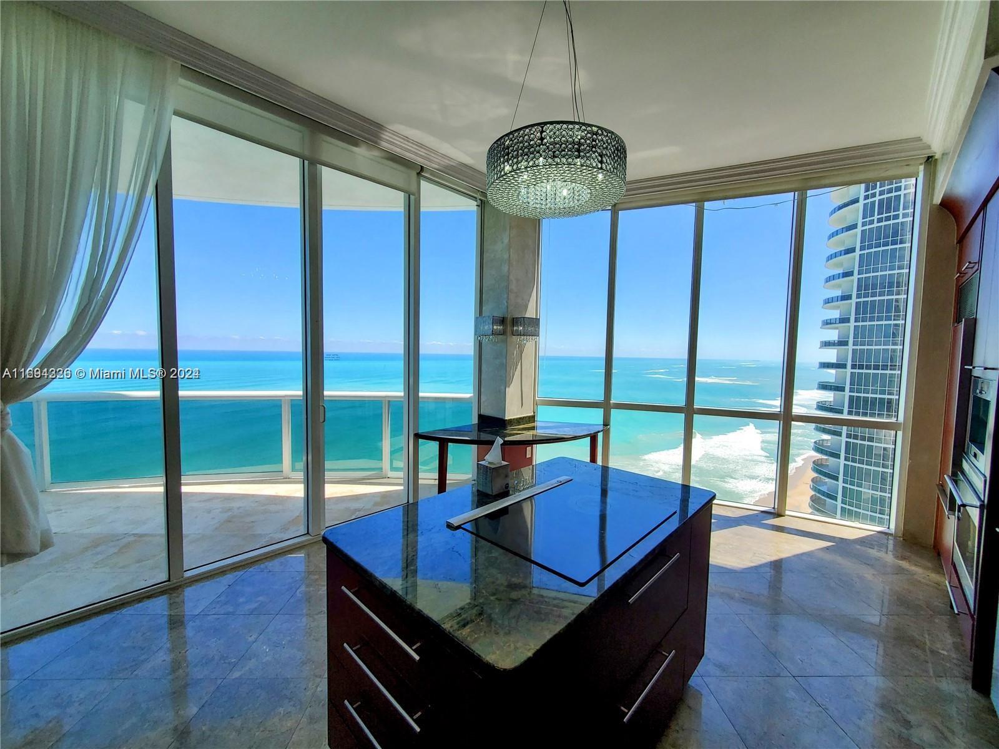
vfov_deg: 89.9
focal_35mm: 13
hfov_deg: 106.2
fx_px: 375
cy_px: 374
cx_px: 500
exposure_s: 1/455
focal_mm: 1.8
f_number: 2.2
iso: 50
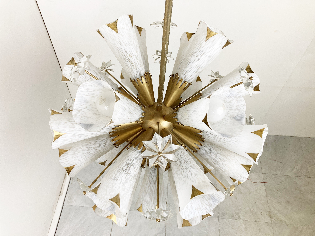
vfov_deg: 49.7
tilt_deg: -54.5
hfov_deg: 63.4
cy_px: 118
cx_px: 158
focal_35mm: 28
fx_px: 255
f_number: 1.8
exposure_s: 1/100
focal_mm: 3.99
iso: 40
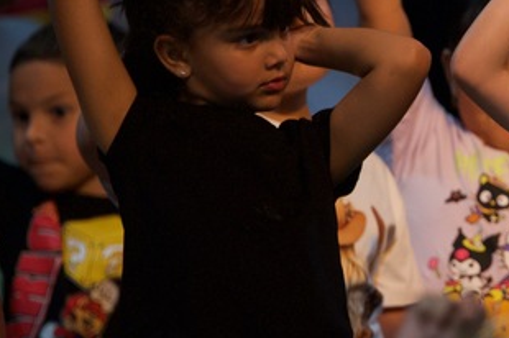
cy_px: 58
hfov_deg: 3.1
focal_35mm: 660
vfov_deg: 2.1
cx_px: 703
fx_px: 9322
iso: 2000
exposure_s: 1/500
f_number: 2.8
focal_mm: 200
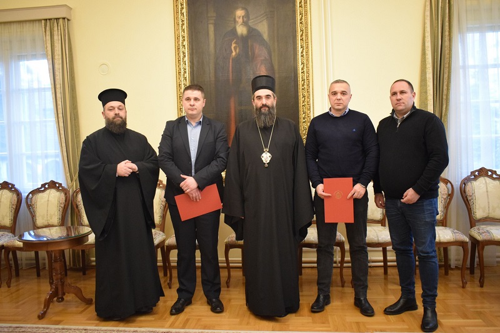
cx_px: 250
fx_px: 417
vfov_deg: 43.6
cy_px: 166
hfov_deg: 61.9
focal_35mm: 30
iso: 3200
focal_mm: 20
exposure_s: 1/125
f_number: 3.5
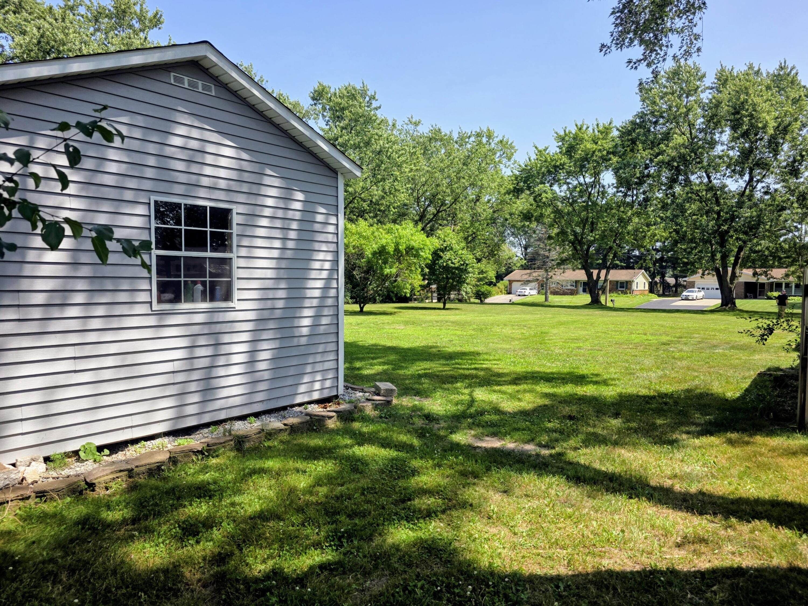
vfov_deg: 58.9
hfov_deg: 73.9
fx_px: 537
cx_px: 404
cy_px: 303
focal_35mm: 23
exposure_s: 1/2745
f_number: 1.7
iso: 80
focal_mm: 6.3
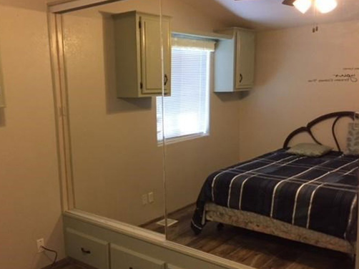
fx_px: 384
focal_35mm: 37
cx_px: 139
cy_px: 142
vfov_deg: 38.6
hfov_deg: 49.8
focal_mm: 4.15
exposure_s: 1/15
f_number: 2.2
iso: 250
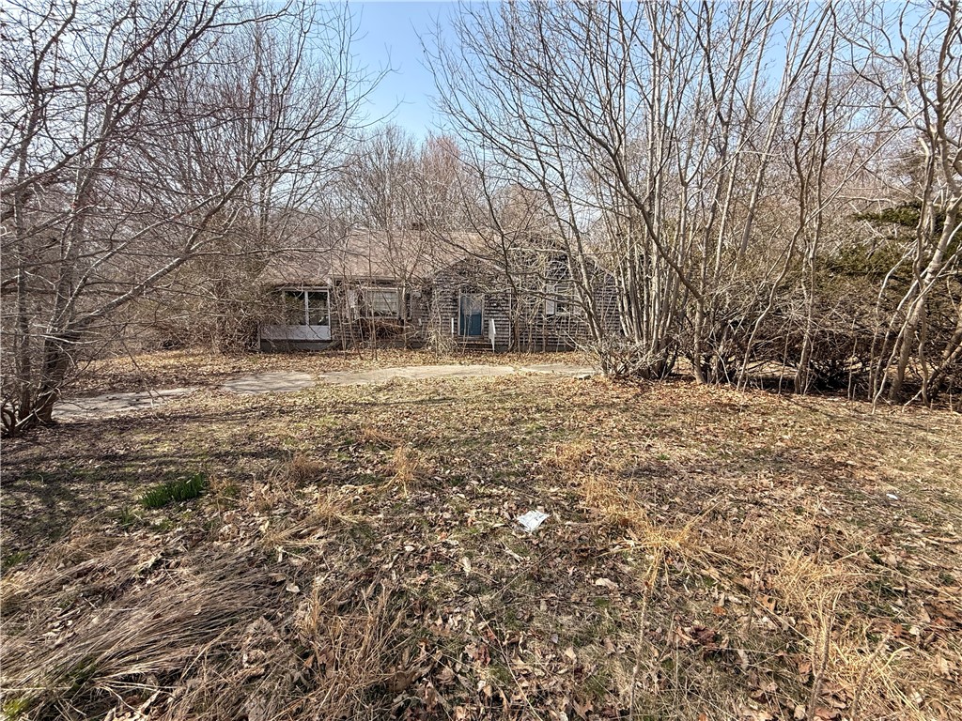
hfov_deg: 102.1
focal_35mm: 14
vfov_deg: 85.7
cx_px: 481
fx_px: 389
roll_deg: -1.9
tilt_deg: -6.9
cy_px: 360
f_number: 2.2
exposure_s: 1/742
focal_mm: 2.22
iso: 50
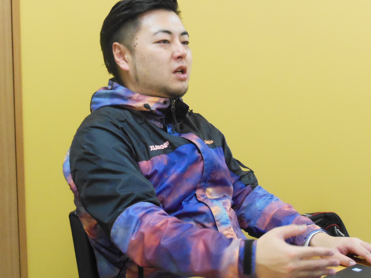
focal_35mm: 70
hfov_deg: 27.8
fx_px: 750
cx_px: 186
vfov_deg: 21.0
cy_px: 139
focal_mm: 12.4
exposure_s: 1/60
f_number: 5.2
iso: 1600
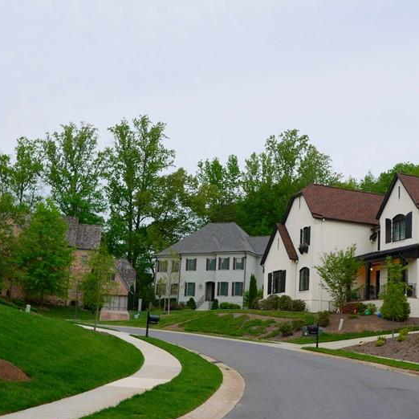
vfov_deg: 32.7
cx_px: 249
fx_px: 712
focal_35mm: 52
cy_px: 238
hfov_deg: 32.7
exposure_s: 1/250
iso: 200
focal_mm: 15
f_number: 2.8
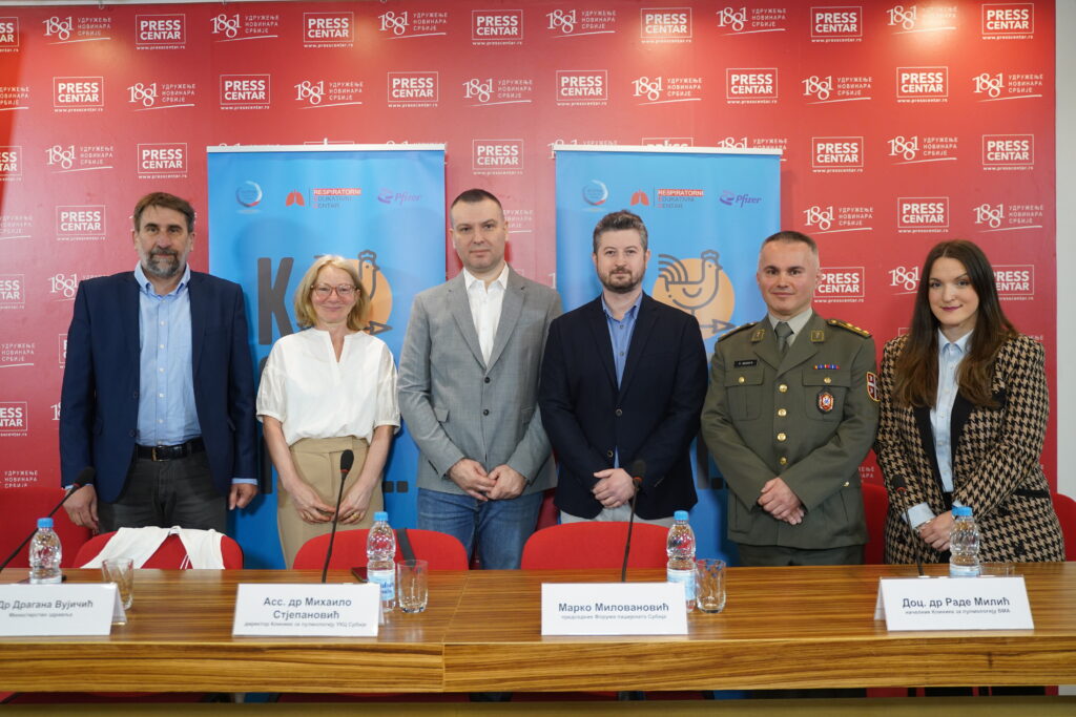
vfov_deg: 38.9
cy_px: 358
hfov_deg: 55.8
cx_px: 538
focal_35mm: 34
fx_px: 1016
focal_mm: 34
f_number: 2.8
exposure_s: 1/200
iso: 2000
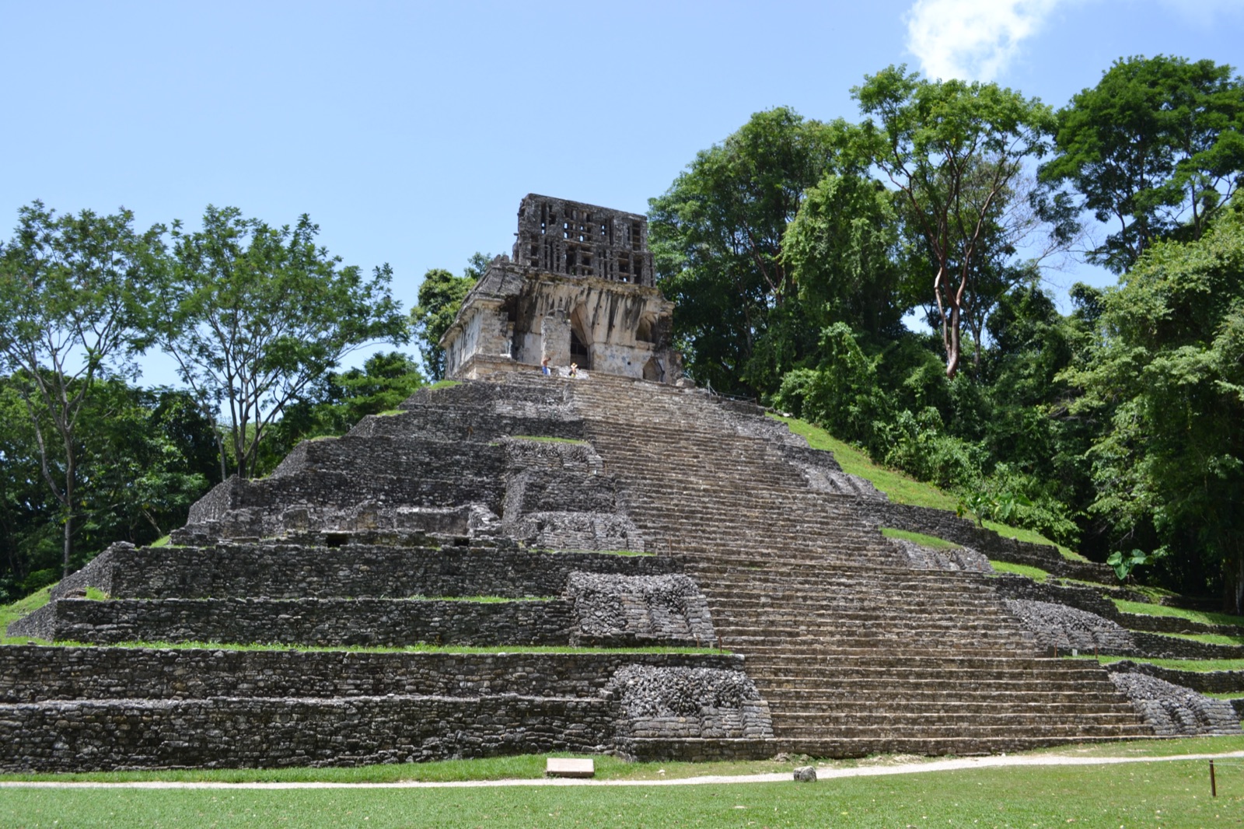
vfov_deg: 43.6
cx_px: 622
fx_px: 1036
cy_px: 414
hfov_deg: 61.9
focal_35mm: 30
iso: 100
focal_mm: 20
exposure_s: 1/160
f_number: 6.3
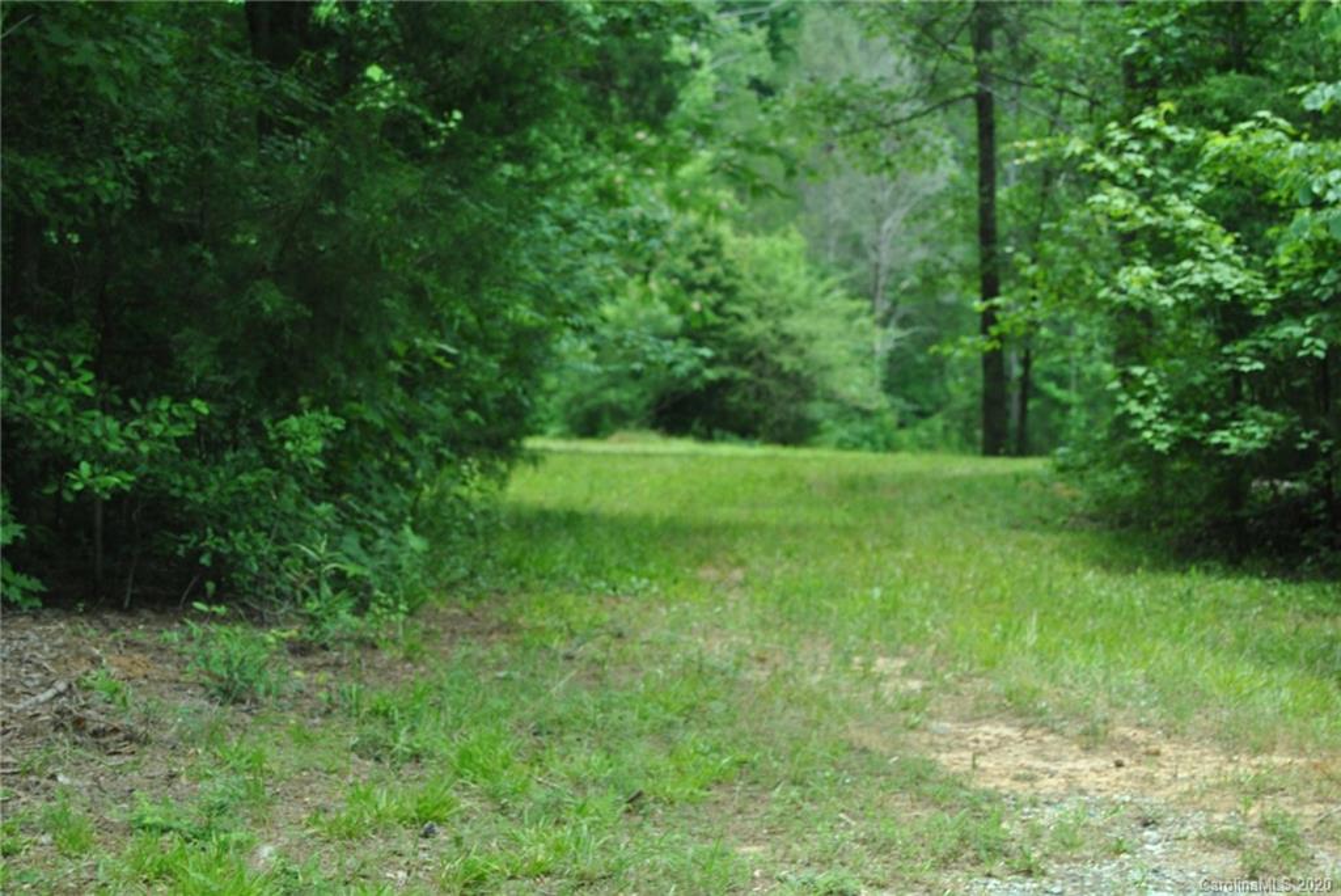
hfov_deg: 27.0
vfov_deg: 18.2
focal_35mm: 75
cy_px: 448
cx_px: 670
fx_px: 2795
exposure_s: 1/60
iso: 100
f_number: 5.6
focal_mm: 50
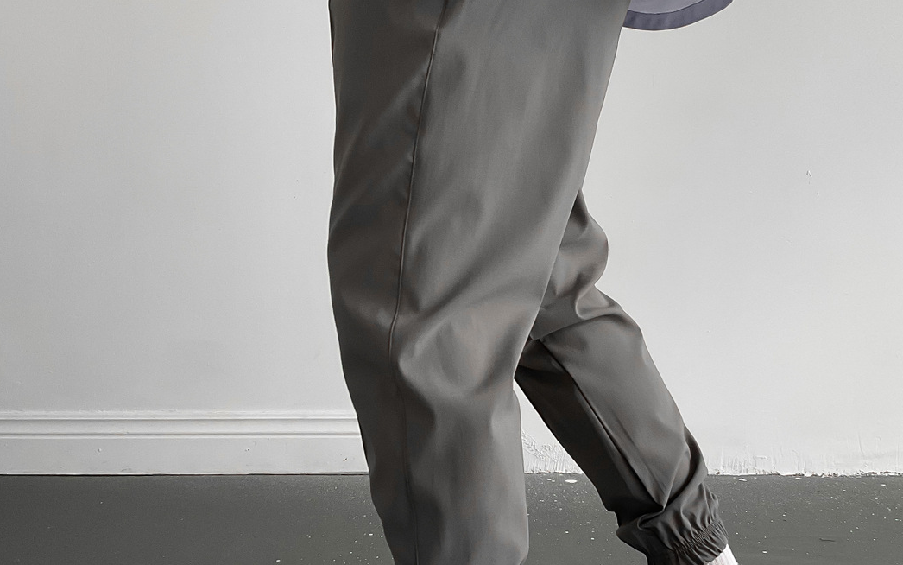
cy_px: 310
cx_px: 502
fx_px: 1157
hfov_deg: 42.6
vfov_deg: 27.4
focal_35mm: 47
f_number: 1.8
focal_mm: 3
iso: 64
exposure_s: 1/90
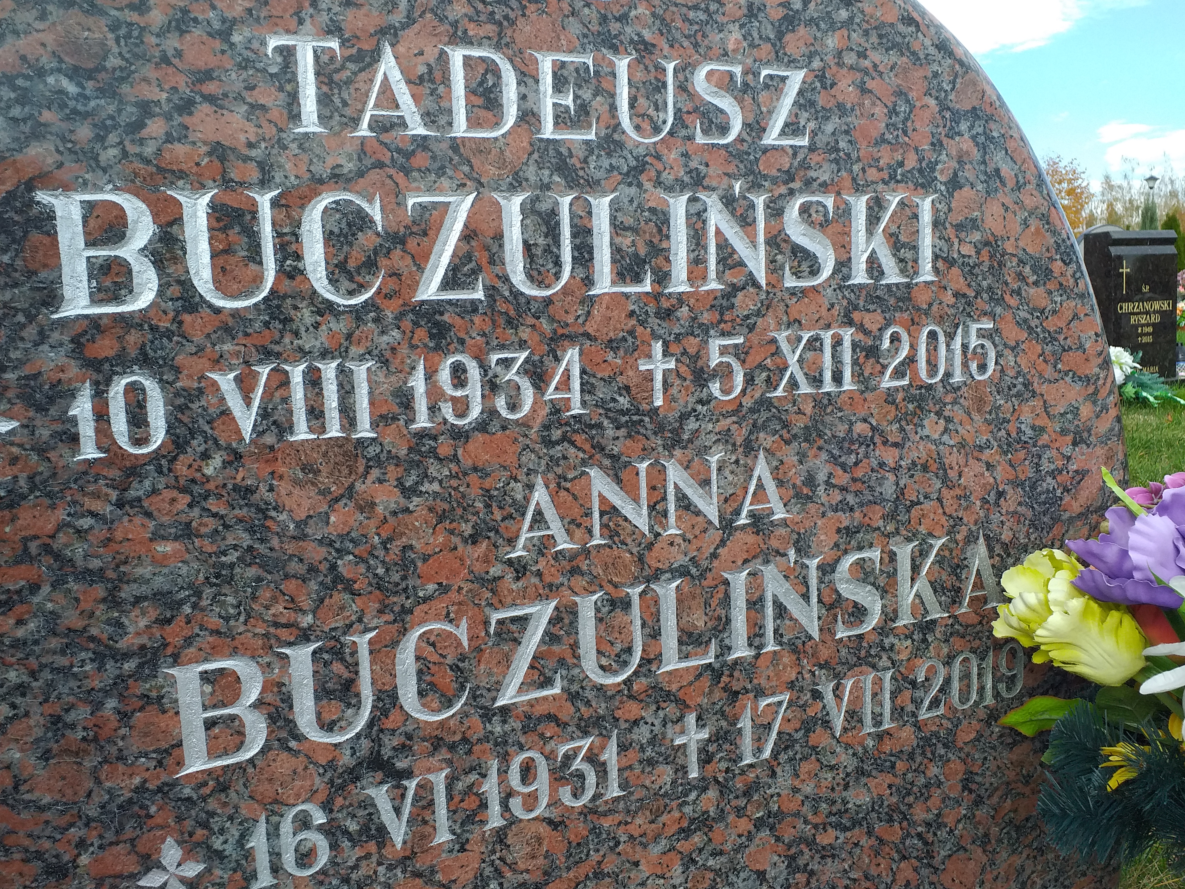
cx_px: 568
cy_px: 429
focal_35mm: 29
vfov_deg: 48.2
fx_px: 993
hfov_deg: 61.6
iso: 40
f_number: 1.9
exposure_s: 1/505
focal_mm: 3.6
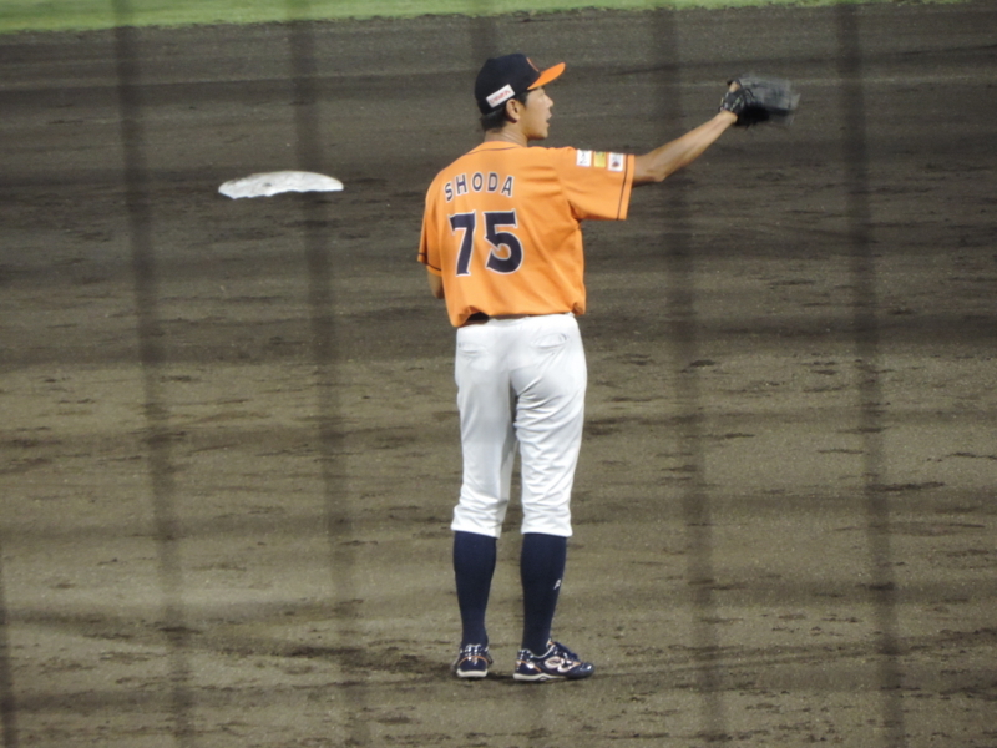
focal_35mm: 550
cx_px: 498
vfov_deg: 2.7
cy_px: 374
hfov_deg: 3.6
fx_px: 15841
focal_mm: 98.1
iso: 800
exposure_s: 1/60
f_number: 4.9
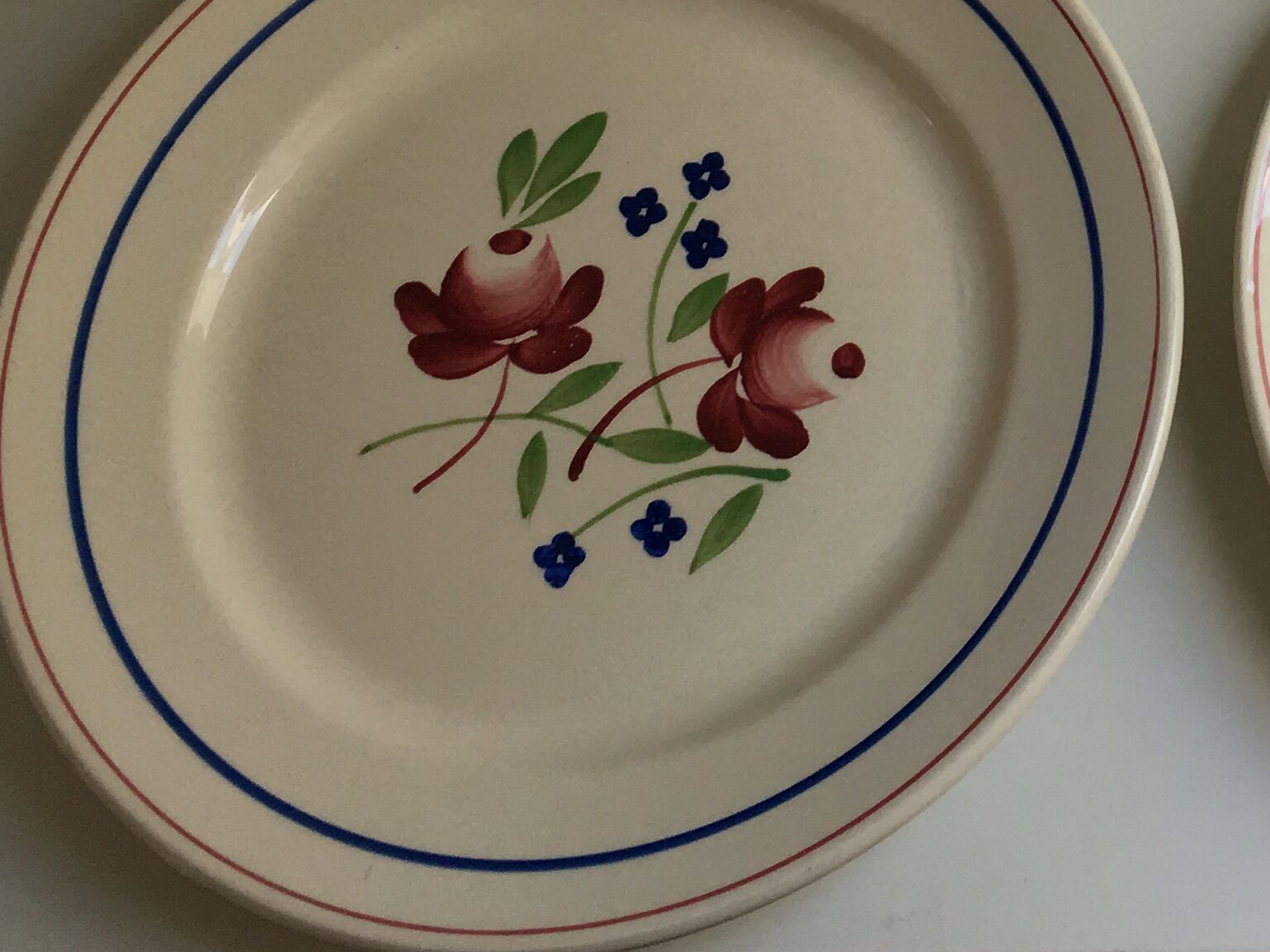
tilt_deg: -60.3
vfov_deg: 18.5
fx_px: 2788
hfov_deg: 24.6
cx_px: 1229
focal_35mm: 76
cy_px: -161
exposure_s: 1/100
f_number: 2.2
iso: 40
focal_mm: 4.15
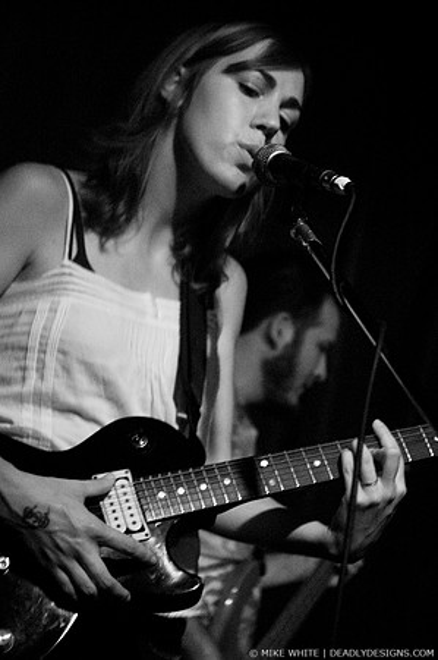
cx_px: 219
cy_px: 330
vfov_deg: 23.4
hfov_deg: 15.7
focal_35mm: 87
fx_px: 1591
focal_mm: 58
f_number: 2.8
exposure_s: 1/30
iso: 800
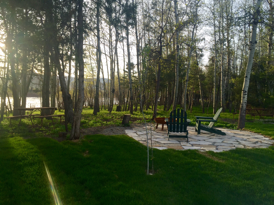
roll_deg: -1.2
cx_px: 137
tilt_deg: -3.1
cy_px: 102
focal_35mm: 29
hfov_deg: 61.7
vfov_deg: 48.2
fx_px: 230
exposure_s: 1/488
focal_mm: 4.15
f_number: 2.2
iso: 32
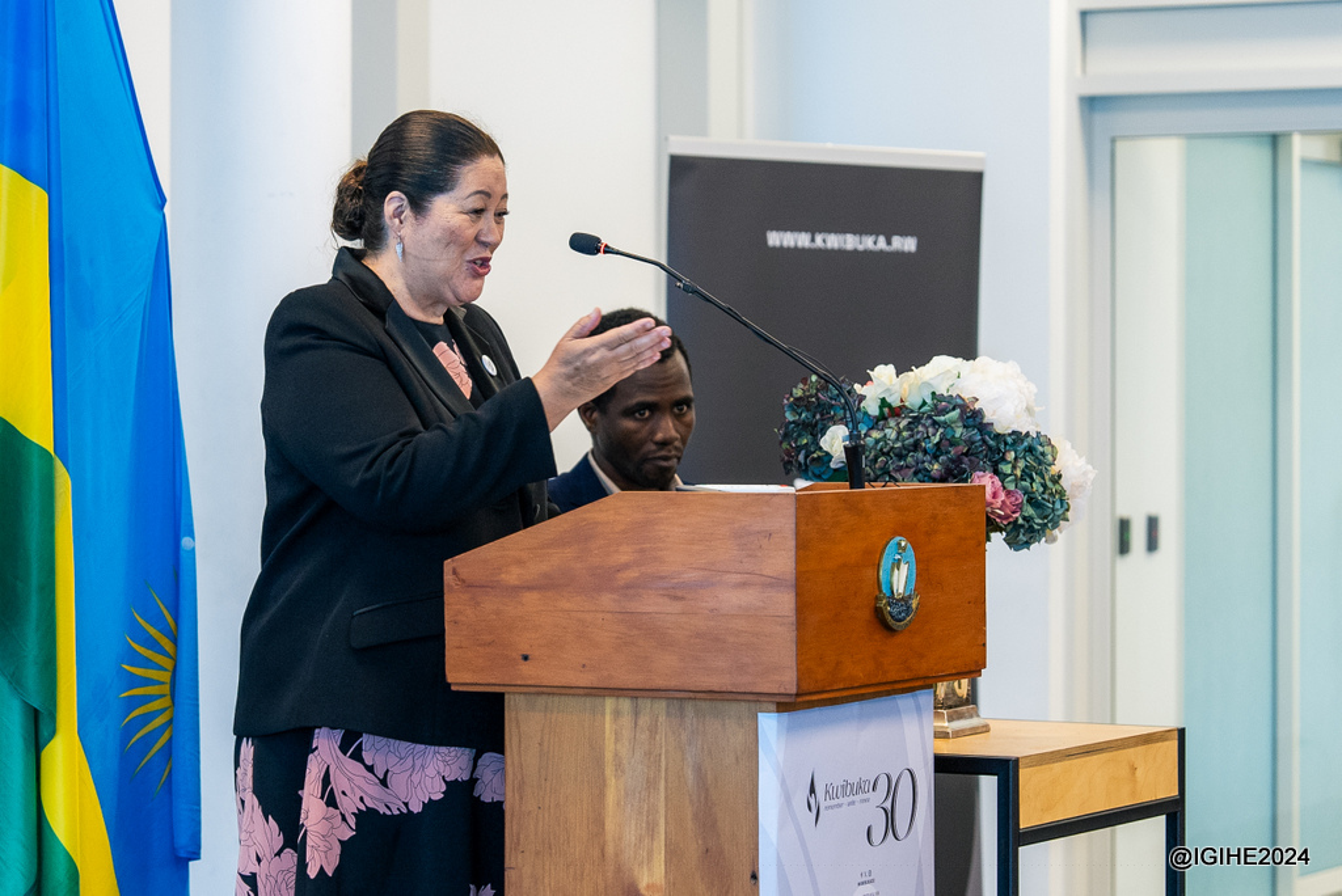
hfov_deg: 17.5
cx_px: 687
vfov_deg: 11.7
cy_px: 446
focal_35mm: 117
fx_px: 4362
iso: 1000
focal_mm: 70
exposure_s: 1/80
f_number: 2.8
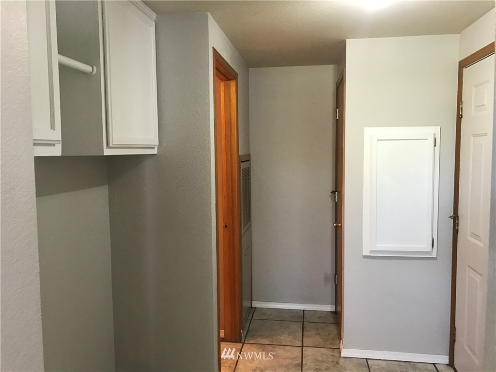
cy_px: 186
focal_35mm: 28
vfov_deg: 49.7
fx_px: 401
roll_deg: +0.7
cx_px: 248
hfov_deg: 63.4
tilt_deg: -4.1
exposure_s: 1/15
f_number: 1.8
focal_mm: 3.99
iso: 50
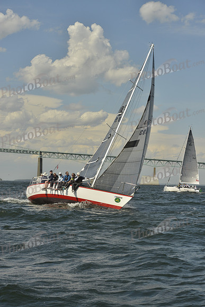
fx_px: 871
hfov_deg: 13.4
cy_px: 154
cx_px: 102
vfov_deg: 20.0
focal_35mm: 102
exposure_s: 1/1600
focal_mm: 102
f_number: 9
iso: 280
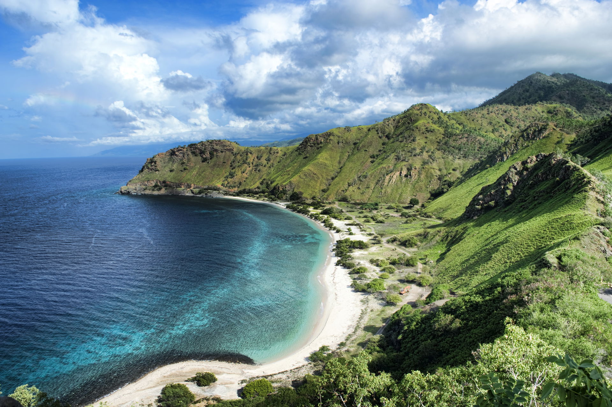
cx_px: 306
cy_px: 204
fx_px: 459
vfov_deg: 47.9
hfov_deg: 67.4
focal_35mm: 27
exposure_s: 1/200
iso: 100
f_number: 7.1
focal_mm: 18
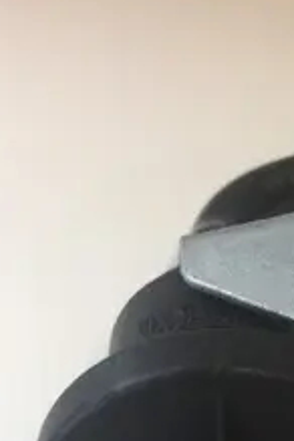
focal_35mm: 66
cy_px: 469
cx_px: 330
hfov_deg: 19.7
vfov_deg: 28.1
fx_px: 808
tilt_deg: -54.3
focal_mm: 4.15
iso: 160
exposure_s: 1/33
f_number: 2.2
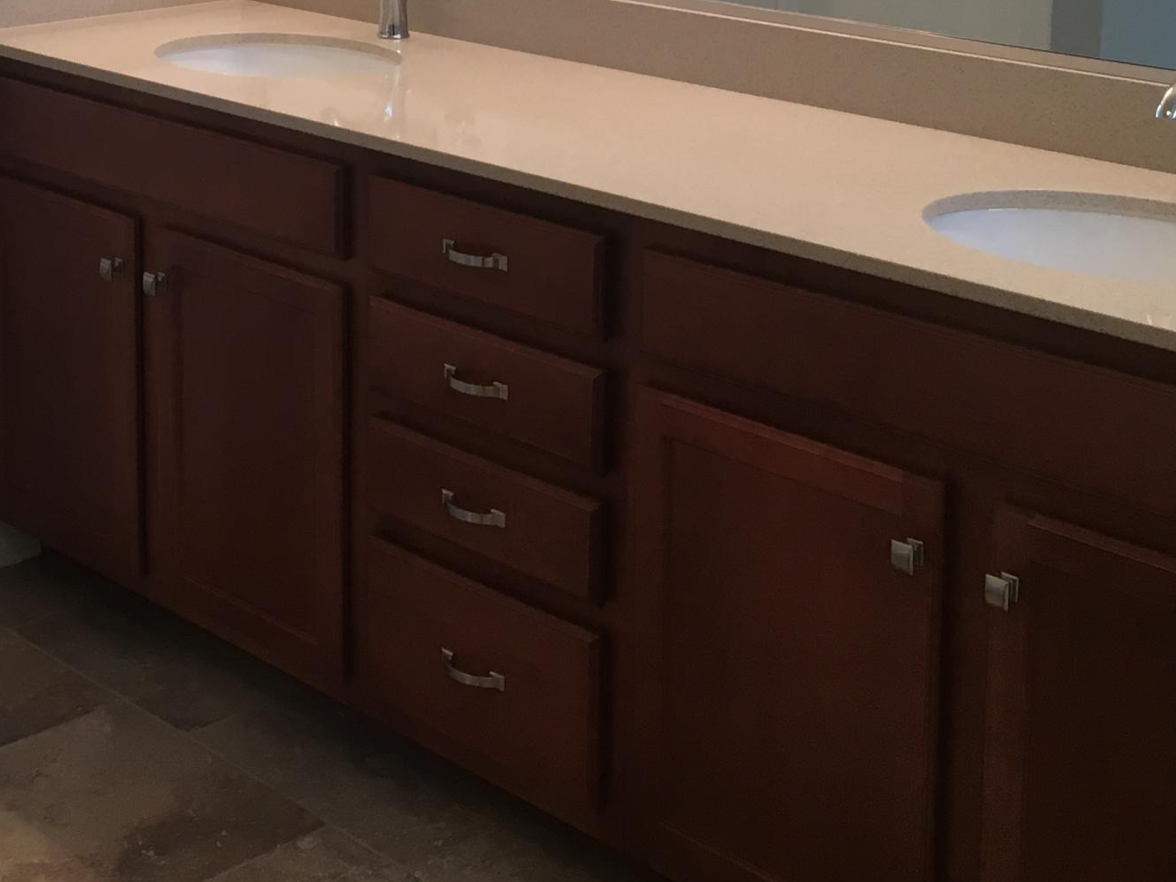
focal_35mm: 65
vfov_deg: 21.8
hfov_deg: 29.6
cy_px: -2
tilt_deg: -8.5
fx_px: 2209
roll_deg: +0.1
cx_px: 392
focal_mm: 4.15
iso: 50
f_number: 2.2
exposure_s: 1/30
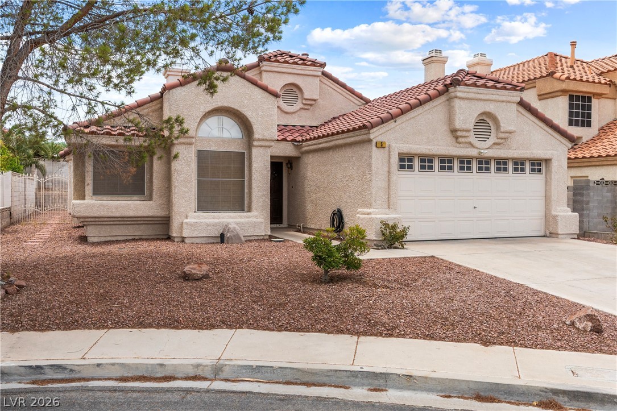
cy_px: 206
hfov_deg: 61.9
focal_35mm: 30
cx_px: 308
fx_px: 514
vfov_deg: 43.6
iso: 400
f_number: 8
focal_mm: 20
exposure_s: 1/8000
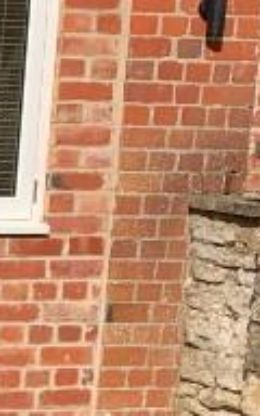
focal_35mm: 147
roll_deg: +0.0
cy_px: 416
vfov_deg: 14.0
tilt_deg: -8.0
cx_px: -477
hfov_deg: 7.9
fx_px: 1667
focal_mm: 4.25
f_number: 1.8
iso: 25
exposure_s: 1/2364
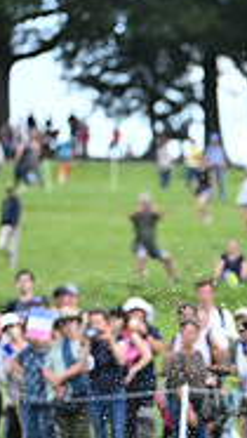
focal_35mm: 652
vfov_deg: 3.3
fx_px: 7571
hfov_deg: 1.9
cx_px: 565
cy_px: 328
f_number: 5
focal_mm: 200
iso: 900
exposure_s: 1/1600
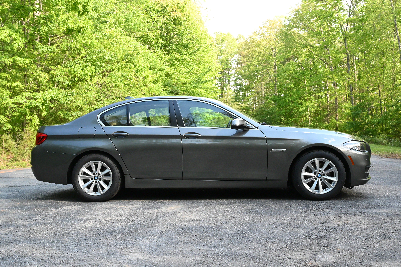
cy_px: 134
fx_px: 456
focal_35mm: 41
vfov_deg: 32.6
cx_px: 200
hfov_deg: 47.4
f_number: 8
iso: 3600
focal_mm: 41
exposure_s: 1/400
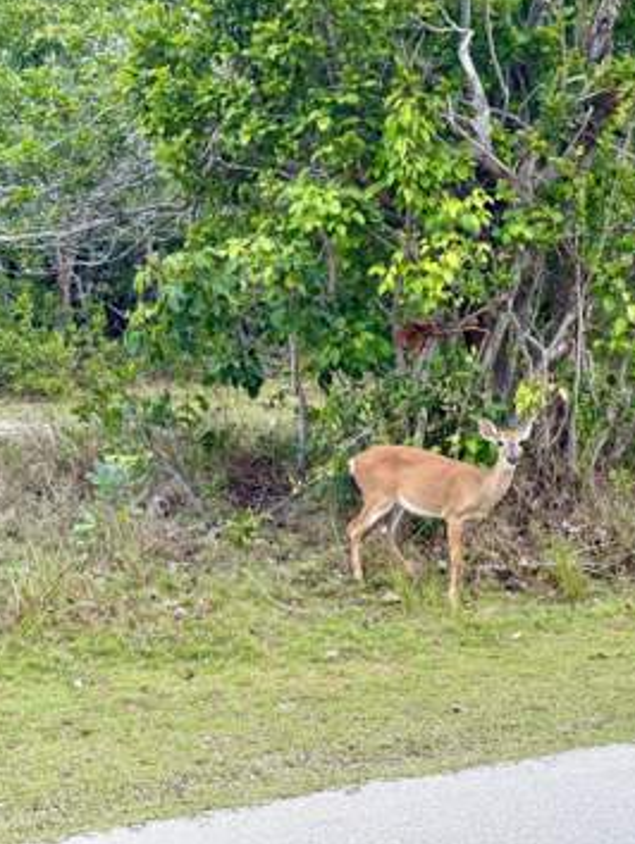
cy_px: 417
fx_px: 1588
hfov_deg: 22.4
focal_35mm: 65
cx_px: 480
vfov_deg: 29.8
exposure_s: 1/463
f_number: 1.78
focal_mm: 6.76
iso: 100
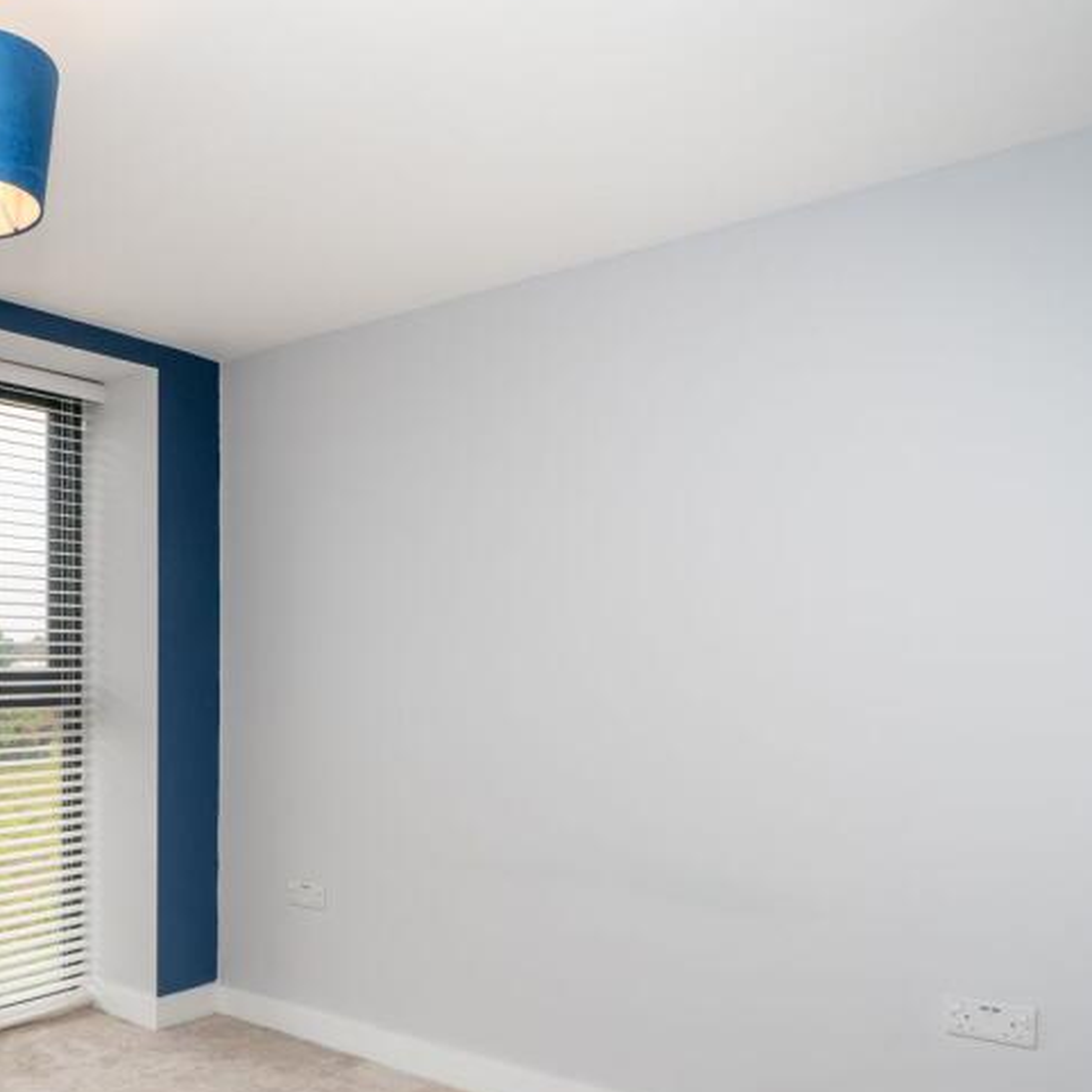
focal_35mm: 29
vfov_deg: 54.8
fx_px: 1035
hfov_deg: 48.5
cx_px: 68
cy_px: 701
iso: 250
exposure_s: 1/60
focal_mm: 16
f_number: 10
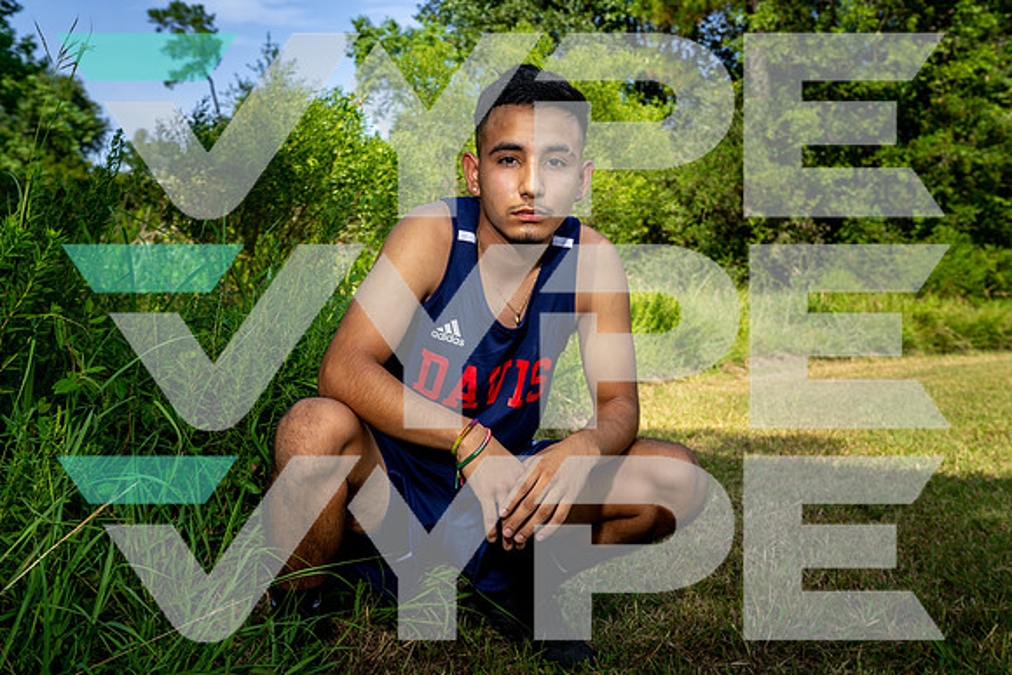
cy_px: 338
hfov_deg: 47.4
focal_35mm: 41
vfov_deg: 32.6
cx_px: 506
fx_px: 1153
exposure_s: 1/125
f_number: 7.1
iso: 100
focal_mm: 41
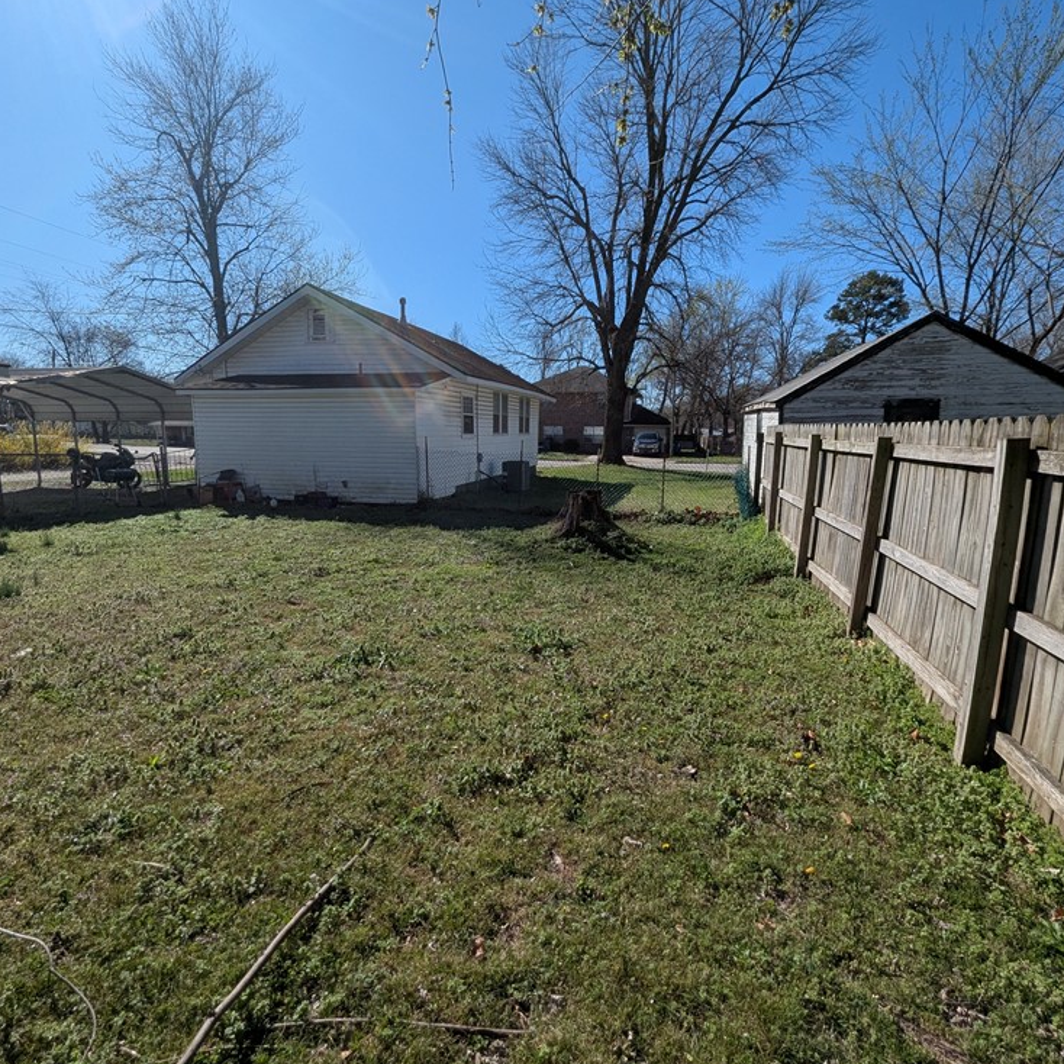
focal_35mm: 16
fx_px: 556
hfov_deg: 87.4
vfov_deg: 87.4
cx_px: 517
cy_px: 529
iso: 48
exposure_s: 1/2114
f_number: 2.2
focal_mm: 1.95
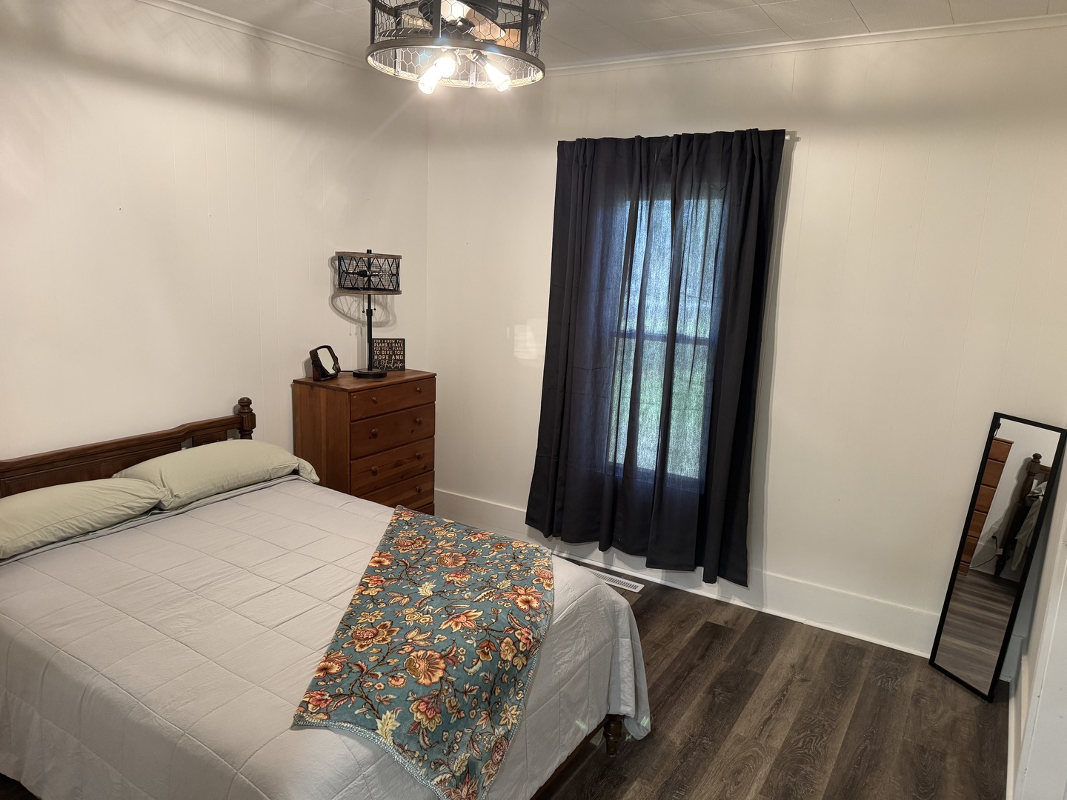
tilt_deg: -10.8
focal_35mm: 24
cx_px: 534
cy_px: 400
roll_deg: -3.0
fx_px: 740
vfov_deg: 56.8
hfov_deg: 71.6
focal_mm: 6.76
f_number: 1.78
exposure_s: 1/60
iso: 400
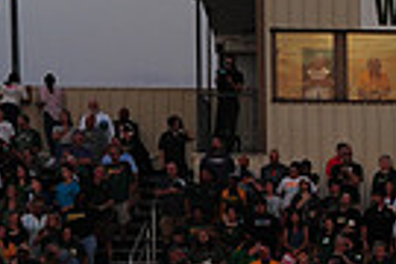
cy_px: 554
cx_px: 774
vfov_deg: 4.8
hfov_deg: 7.0
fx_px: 3124
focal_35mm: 284
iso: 640
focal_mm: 66
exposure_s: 1/80
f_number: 7.1
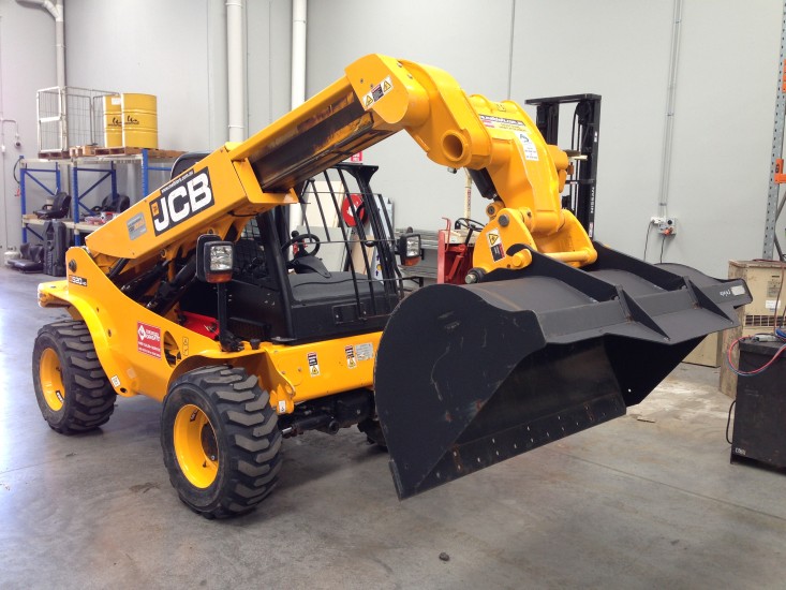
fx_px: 749
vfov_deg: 43.0
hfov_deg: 55.3
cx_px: 393
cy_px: 295
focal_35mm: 33
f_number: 2.4
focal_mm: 4.12
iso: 64
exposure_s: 1/60
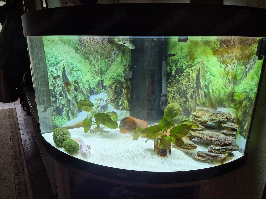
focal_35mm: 23
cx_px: 133
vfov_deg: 58.9
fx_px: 177
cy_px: 100
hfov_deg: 73.9
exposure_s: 1/180
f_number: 1.8
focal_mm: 5.4
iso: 125
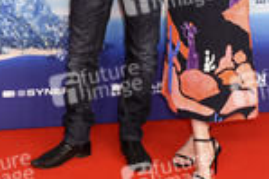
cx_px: 120
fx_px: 746
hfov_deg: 20.4
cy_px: -51
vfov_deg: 13.2
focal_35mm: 100
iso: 800
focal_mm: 22
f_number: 4.5
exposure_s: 1/160
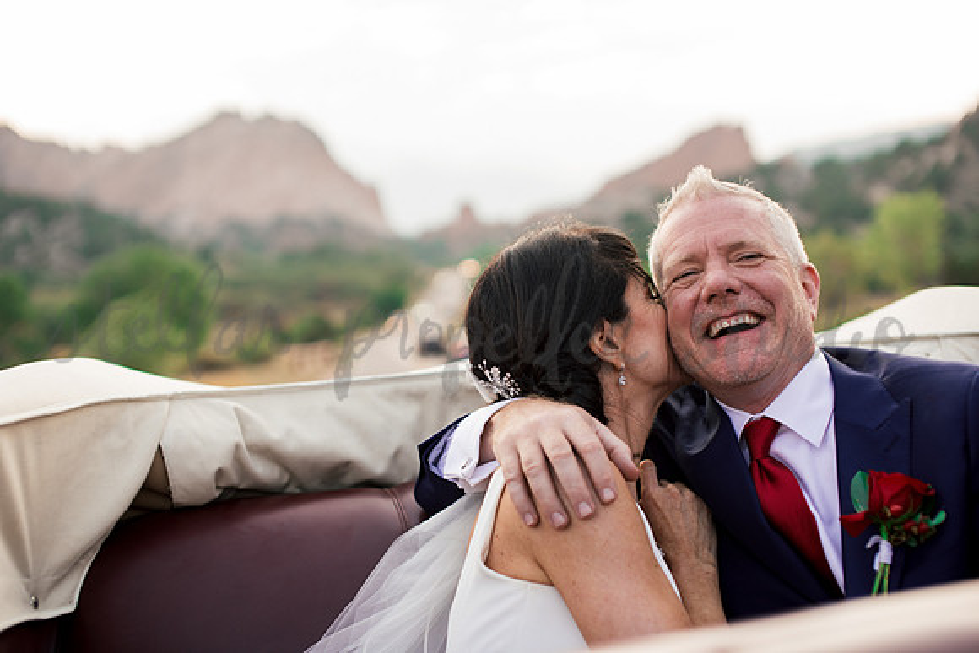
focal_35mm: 50
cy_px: 326
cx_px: 490
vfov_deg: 27.0
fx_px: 1360
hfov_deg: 39.6
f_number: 2.5
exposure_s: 1/400
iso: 125
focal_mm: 50
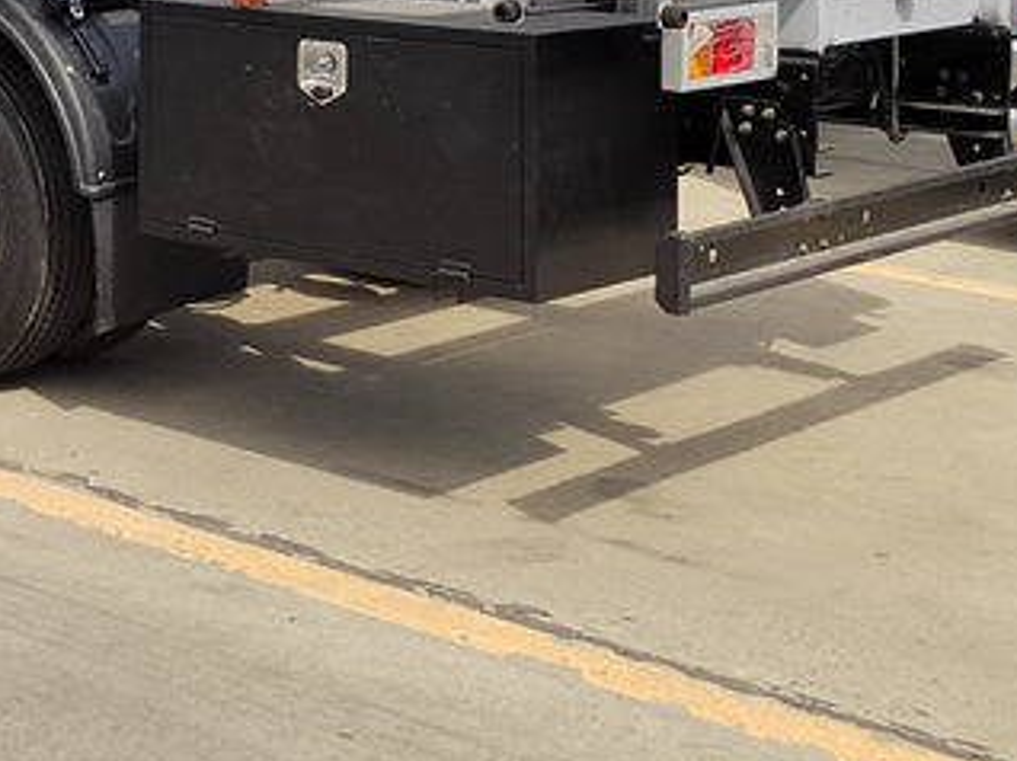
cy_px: -157
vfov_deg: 17.9
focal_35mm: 78
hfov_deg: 24.1
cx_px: 42
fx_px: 2290
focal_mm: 5.52
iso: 284
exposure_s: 1/1861
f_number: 1.9
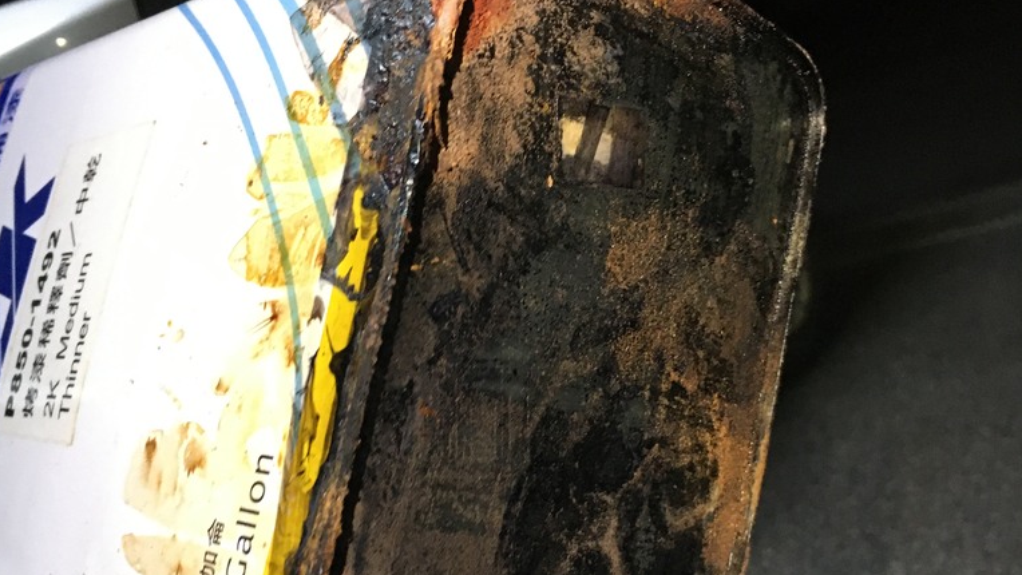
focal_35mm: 43
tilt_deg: -11.9
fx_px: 1165
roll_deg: +20.0
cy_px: 388
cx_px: 507
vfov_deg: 27.5
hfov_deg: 47.4
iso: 200
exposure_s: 1/30
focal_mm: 4.15
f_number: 2.2
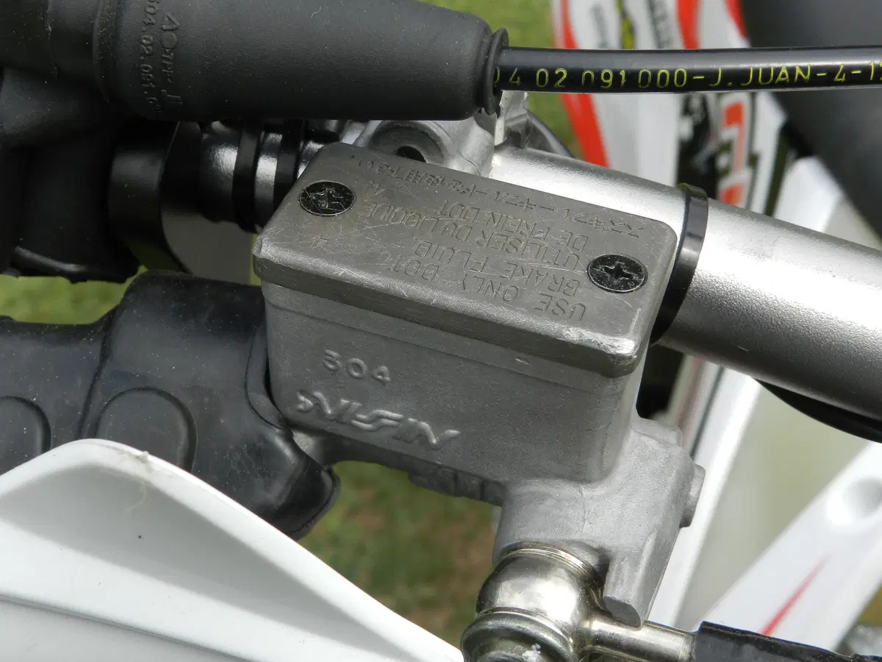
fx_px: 1350
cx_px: 441
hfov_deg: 36.2
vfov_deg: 27.5
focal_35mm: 53
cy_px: 331
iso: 160
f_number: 4.4
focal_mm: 9.4
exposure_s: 1/500
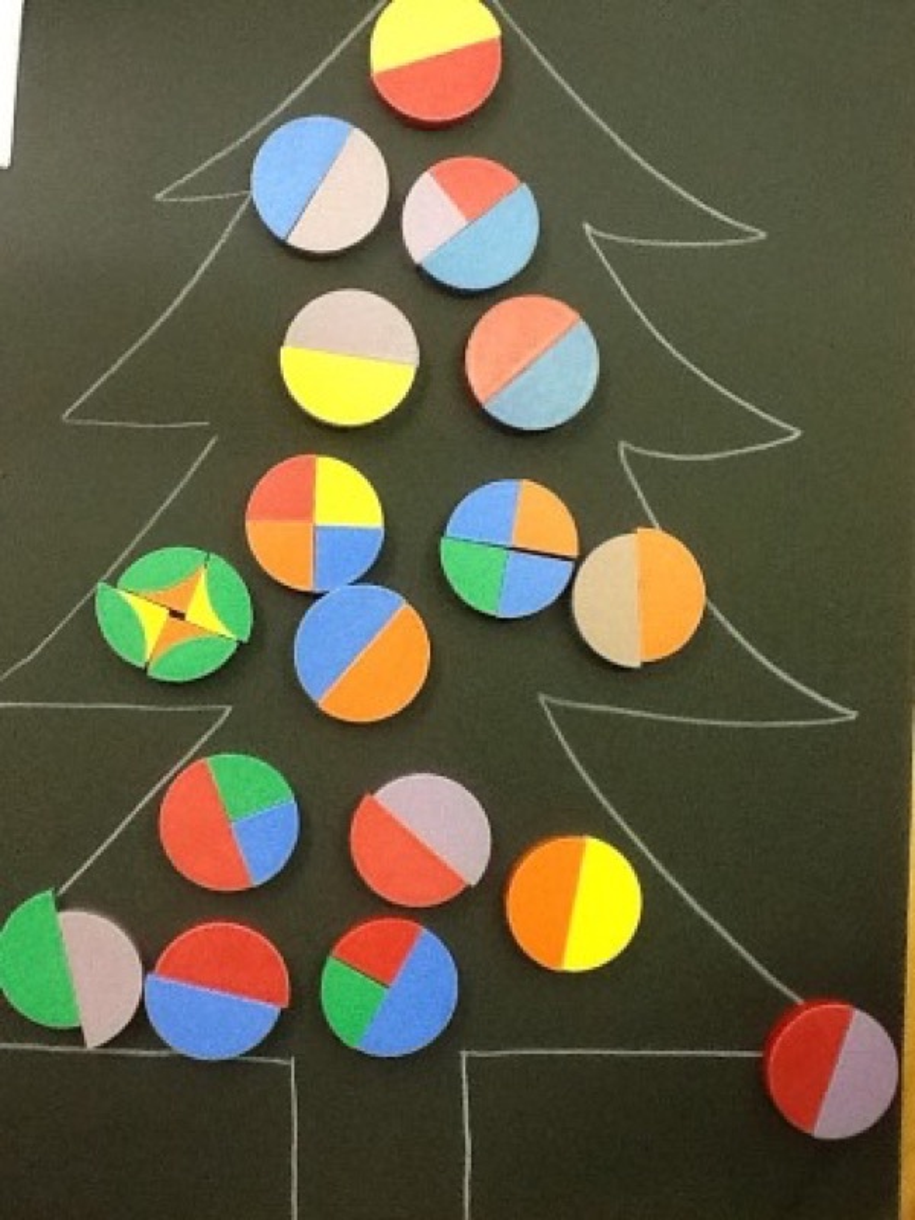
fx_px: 1551
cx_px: 458
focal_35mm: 44
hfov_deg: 32.9
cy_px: 610
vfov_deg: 42.9
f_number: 2.4
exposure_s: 1/33
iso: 250
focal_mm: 2.03
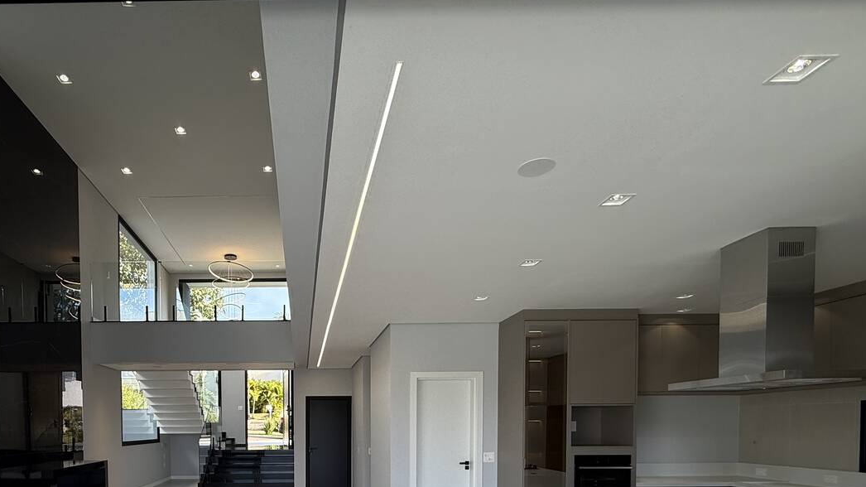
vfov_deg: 47.9
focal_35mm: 21
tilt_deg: -0.6
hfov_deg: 81.4
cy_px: 441
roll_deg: +0.3
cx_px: 299
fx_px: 482
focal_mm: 2.22
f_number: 2.2
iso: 50
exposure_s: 1/215
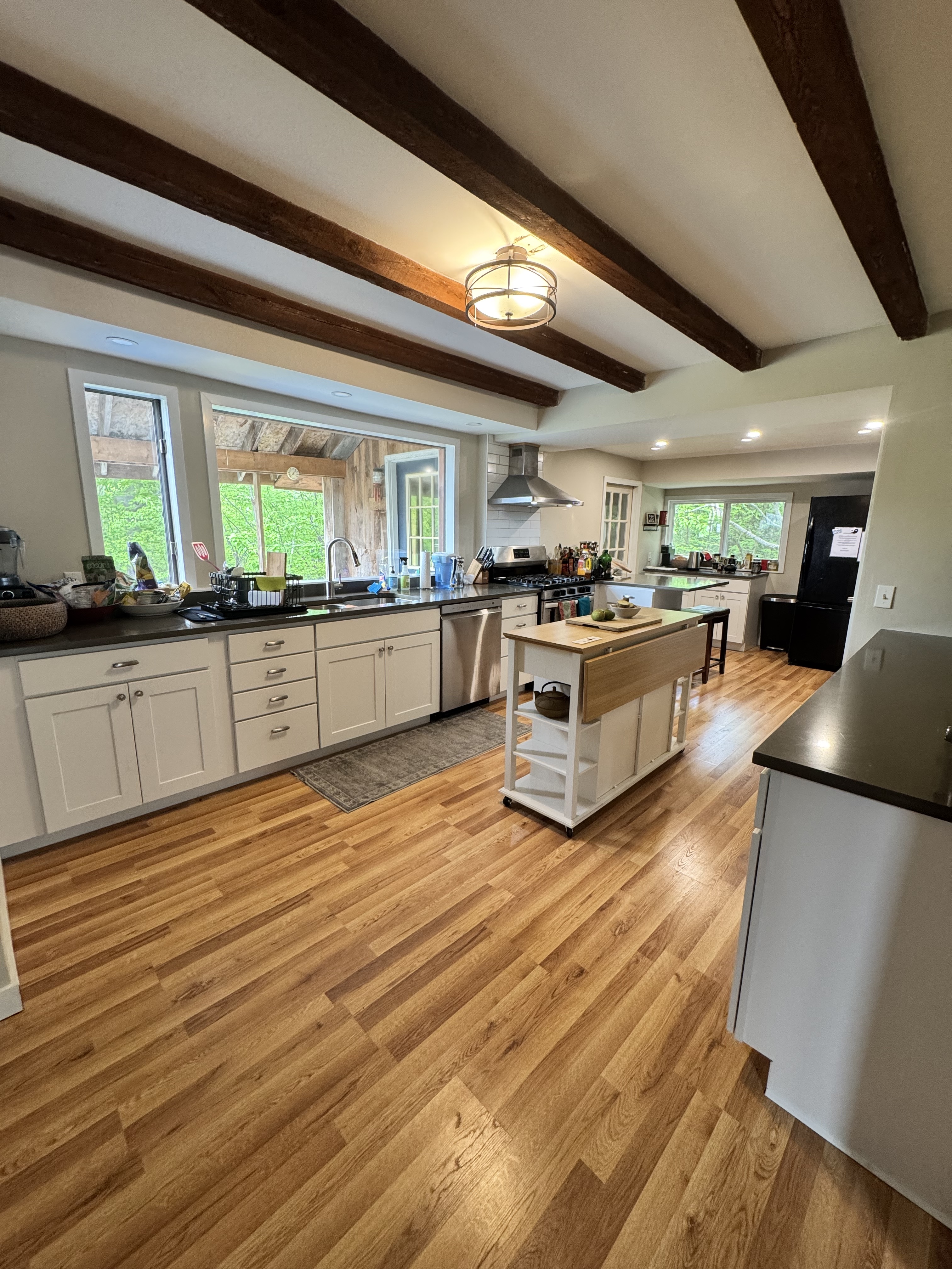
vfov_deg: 102.1
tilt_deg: -11.4
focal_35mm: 14
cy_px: 634
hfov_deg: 85.7
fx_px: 513
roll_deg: -0.4
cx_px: 476
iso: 250
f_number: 2.2
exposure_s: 1/60
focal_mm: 2.22
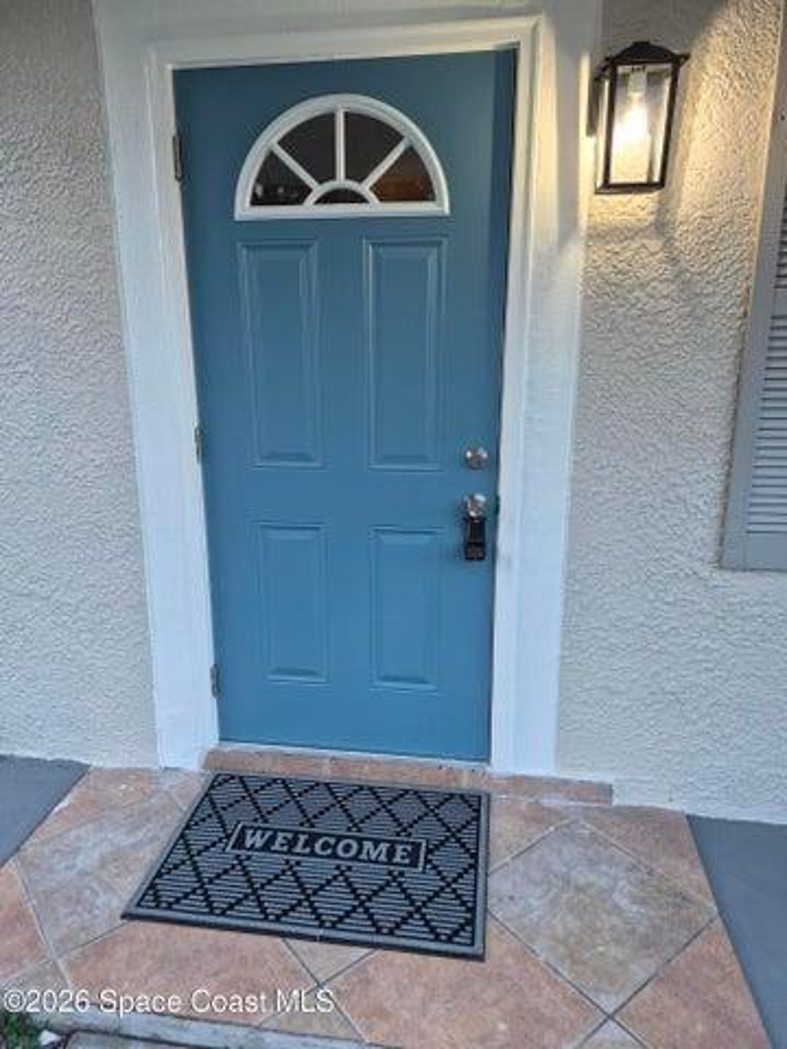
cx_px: 394
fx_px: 697
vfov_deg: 73.9
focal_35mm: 23
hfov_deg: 58.9
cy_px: 524
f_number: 1.8
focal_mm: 5.4
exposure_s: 1/120
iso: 200
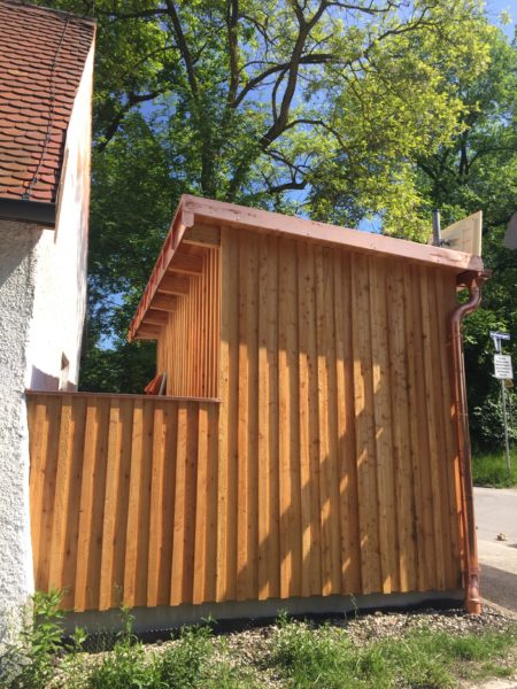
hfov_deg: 48.2
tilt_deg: +12.0
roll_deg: -1.9
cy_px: 344
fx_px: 577
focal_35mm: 29
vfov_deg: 61.7
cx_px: 258
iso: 32
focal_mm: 4.15
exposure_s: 1/1199
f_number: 2.2
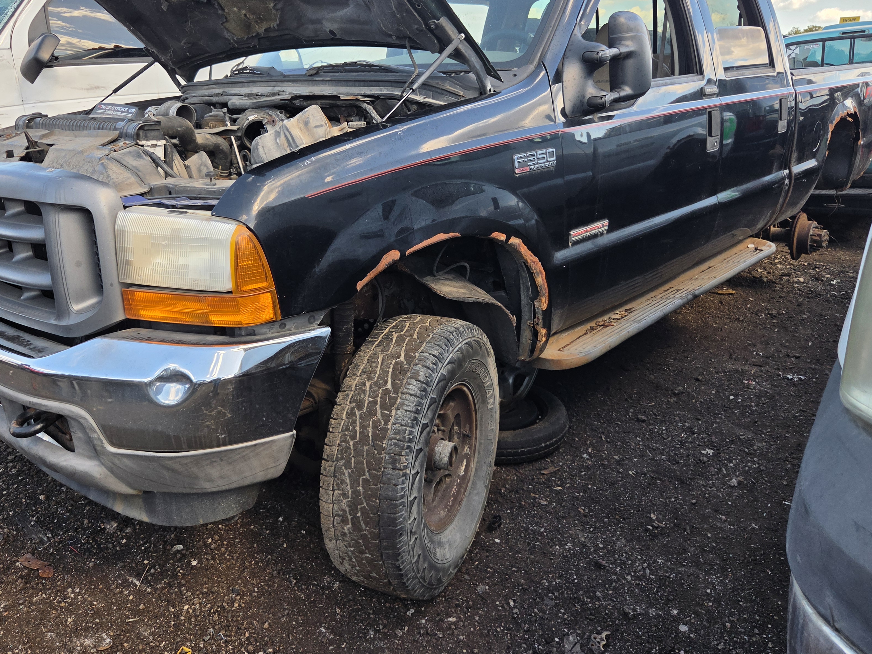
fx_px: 731
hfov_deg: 61.6
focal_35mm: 29
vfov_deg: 47.9
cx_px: 406
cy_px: 256
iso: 80
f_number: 1.8
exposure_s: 1/1554
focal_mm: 5.4
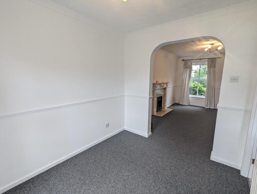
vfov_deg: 78.2
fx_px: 119
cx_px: 128
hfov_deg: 94.4
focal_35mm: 16
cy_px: 97
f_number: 2.2
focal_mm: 2.35
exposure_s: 1/100
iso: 135
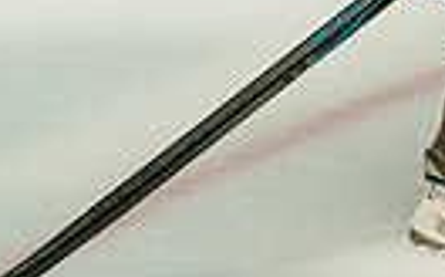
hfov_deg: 2.3
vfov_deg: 1.5
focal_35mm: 897
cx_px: 800
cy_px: -278
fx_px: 10860
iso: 1600
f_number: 4
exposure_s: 1/3200
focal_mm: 148
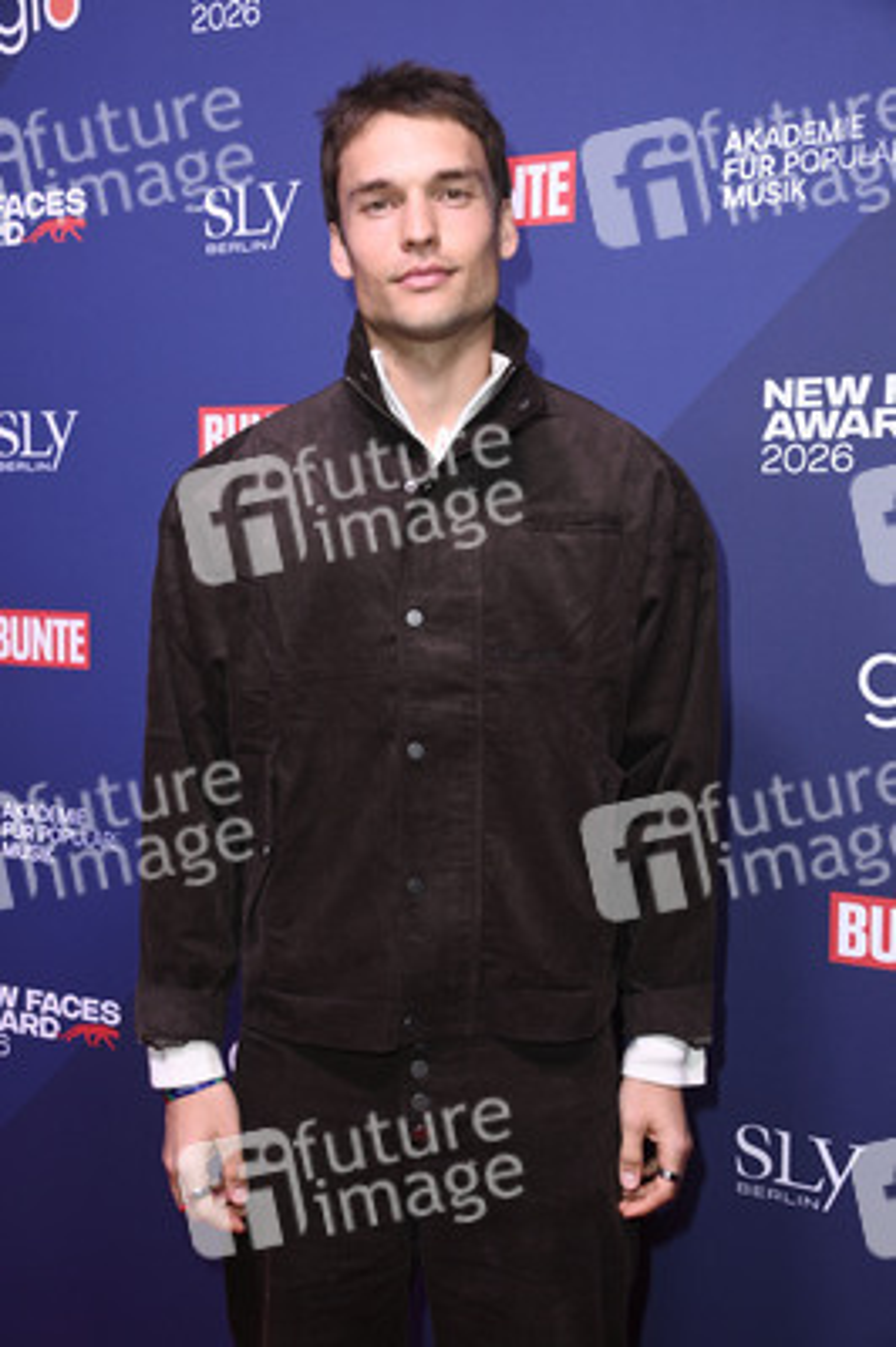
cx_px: 448
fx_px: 1795
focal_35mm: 48
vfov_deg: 41.1
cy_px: 674
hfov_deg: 28.0
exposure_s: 1/250
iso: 1250
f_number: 5.6
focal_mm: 48
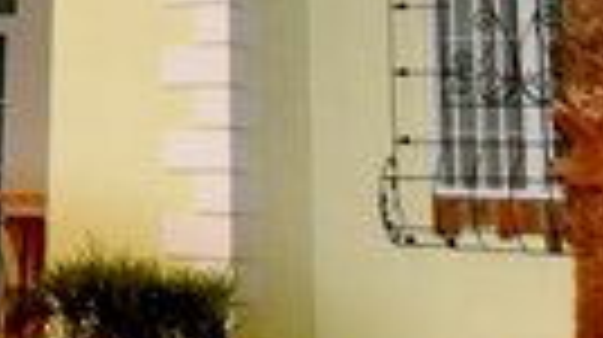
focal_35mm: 101
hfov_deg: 20.4
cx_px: -14
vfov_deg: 11.0
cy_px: -320
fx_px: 1613
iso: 500
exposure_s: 1/125
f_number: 8
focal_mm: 10
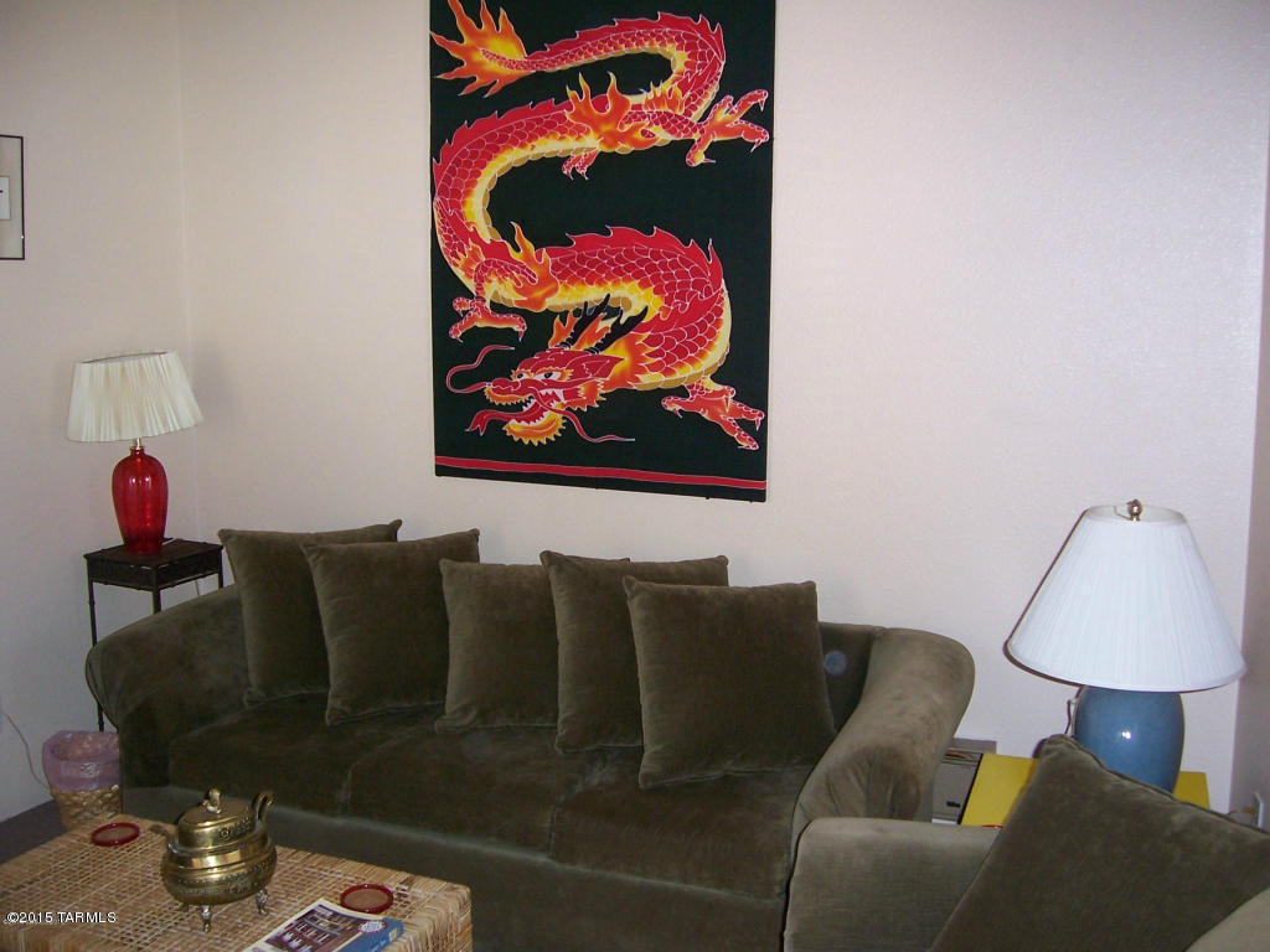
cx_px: 635
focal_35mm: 36
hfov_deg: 51.4
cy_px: 476
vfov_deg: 39.7
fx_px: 1321
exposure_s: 1/60
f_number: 3
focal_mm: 6
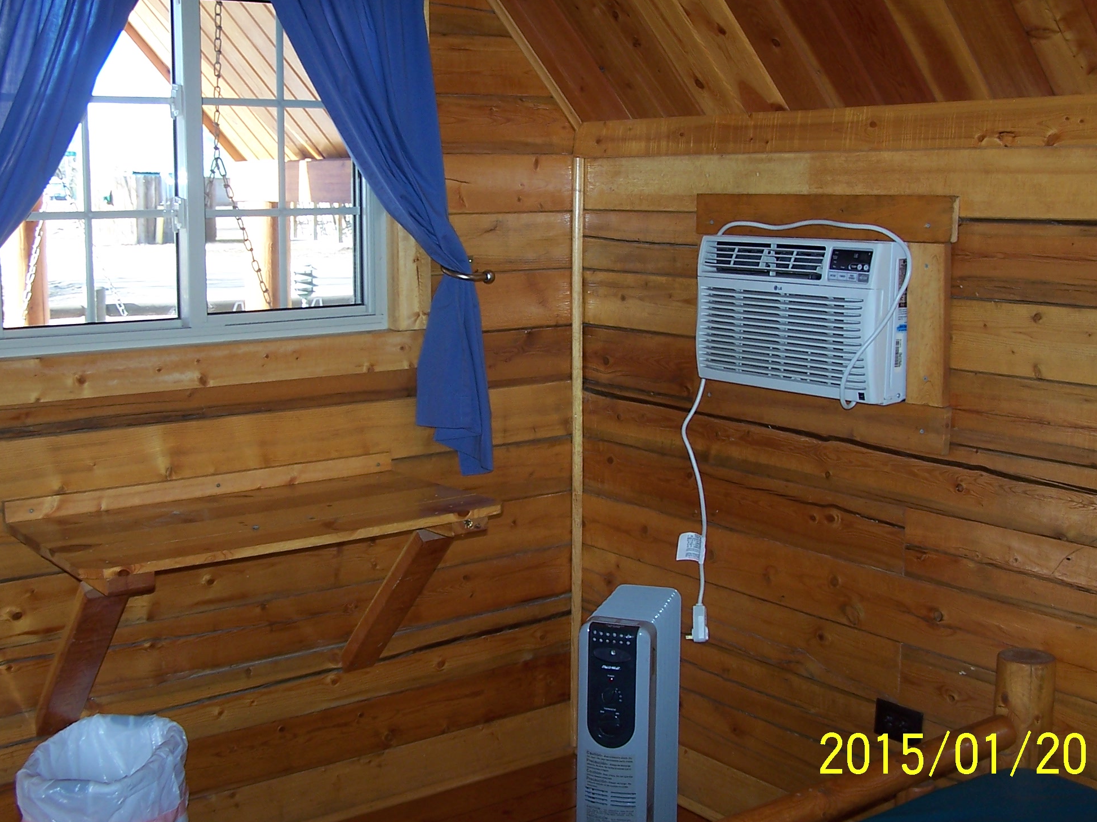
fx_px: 1426
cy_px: 388
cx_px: 511
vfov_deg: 32.2
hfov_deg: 42.1
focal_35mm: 45
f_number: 2.8
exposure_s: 1/60
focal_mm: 6.3
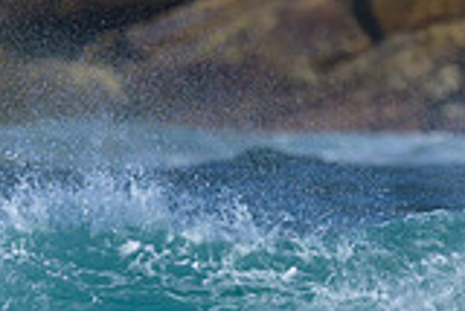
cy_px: 557
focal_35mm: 3986
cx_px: 146
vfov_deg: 0.3
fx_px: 51531
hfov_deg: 0.5
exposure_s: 1/2000
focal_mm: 800
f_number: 6.3
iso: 220
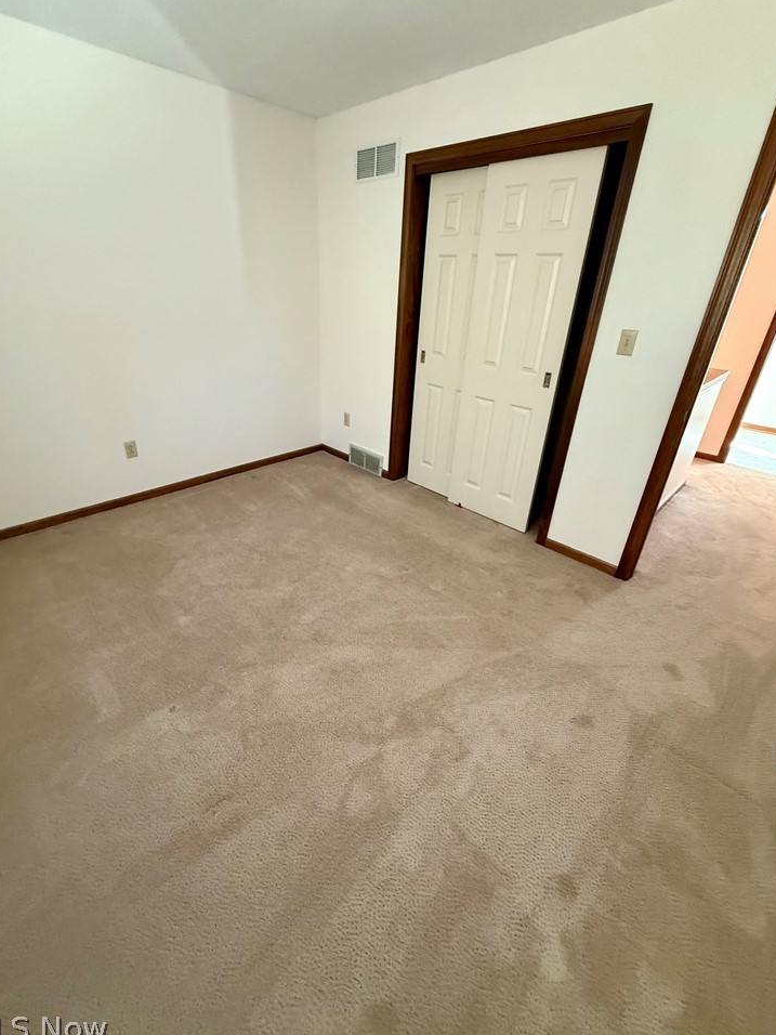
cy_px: 499
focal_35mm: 15
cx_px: 373
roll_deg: -3.4
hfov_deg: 81.7
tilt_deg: -25.6
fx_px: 448
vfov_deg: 98.1
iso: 640
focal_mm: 2.22
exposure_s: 1/60
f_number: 2.2
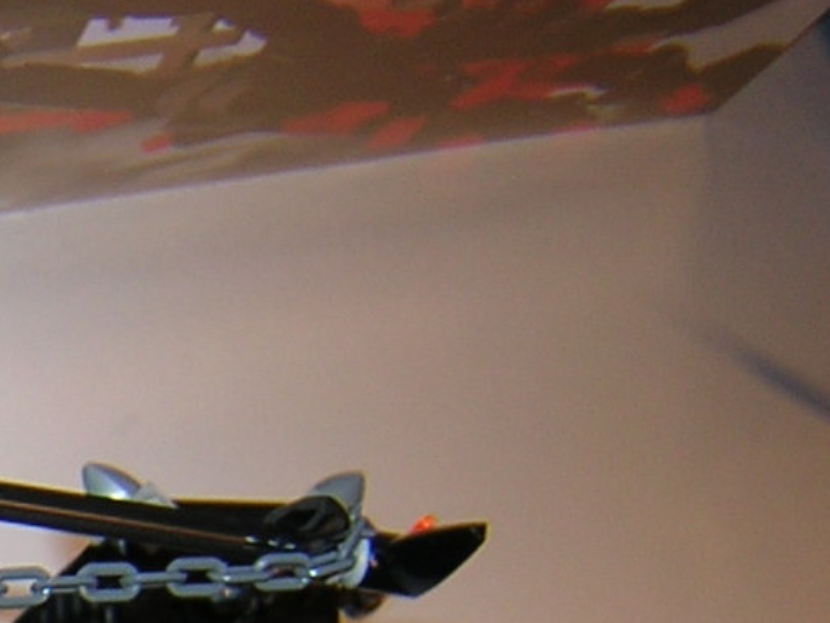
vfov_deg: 12.4
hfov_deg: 15.6
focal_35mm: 115
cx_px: -446
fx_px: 2758
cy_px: 852
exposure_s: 1/60.1
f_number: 2.6
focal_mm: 4.7
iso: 100
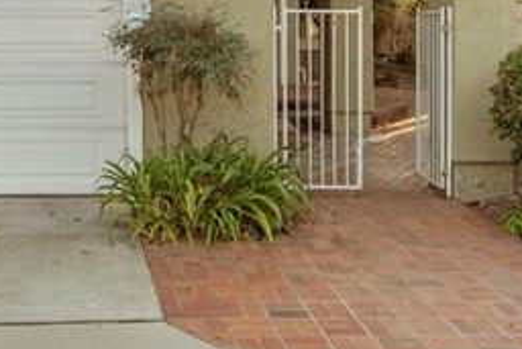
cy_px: -74
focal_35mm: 56
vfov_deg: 22.3
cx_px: 86
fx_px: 812
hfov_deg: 34.3
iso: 200
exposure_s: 1/320
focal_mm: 14
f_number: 9
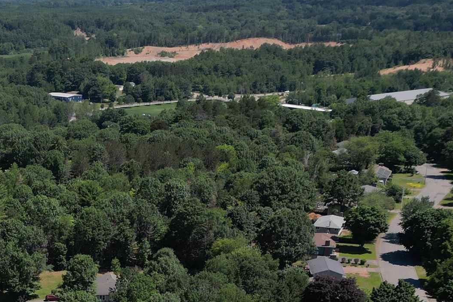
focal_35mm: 73
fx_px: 919
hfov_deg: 26.1
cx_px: -15
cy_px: 351
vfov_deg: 17.9
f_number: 1.7
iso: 100
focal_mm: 6.72
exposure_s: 1/2000
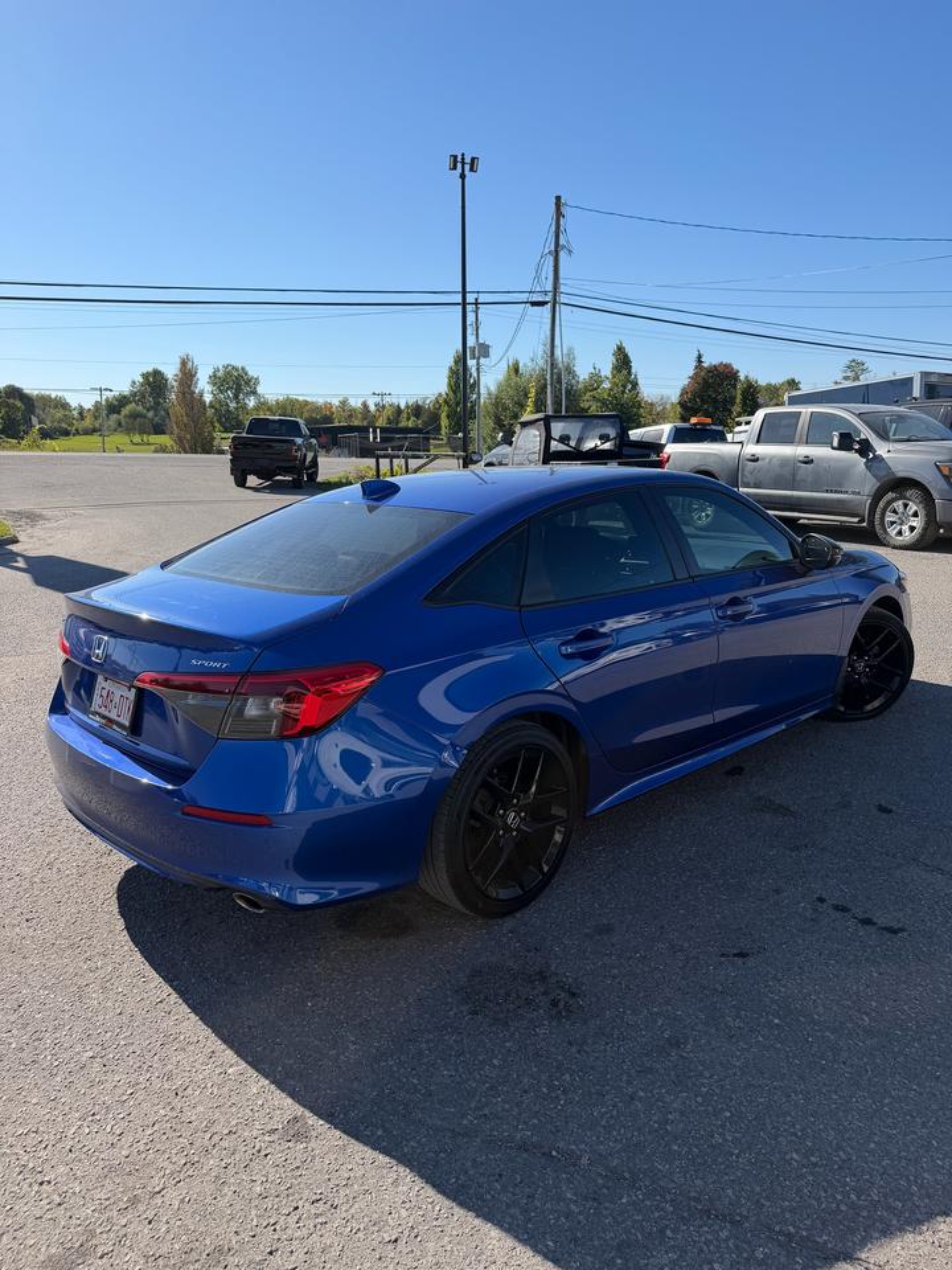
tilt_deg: -11.5
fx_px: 880
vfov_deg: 71.6
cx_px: 476
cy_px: 635
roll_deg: -0.7
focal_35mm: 24
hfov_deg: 56.8
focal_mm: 6.76
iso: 80
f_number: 1.78
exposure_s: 1/3759
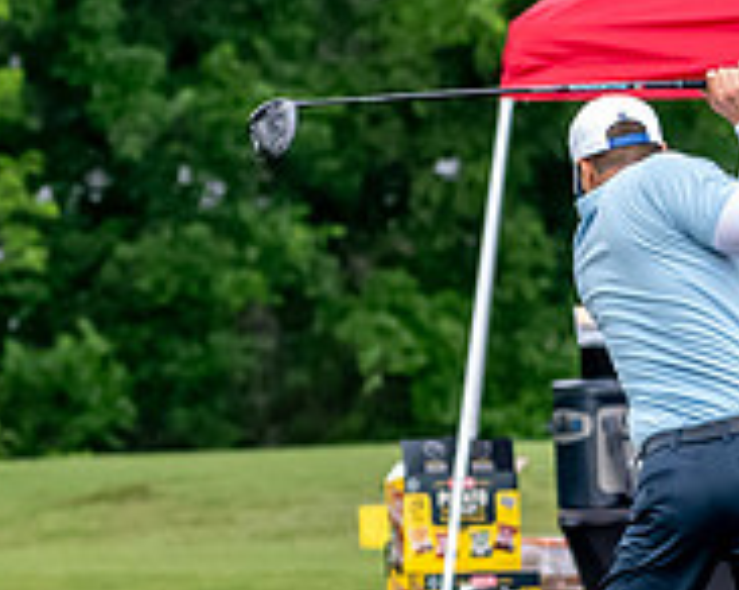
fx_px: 19532
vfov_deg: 1.7
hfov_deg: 2.2
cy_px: 447
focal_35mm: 894
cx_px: 626
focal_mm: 200
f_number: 5.6
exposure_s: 1/2000
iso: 2200
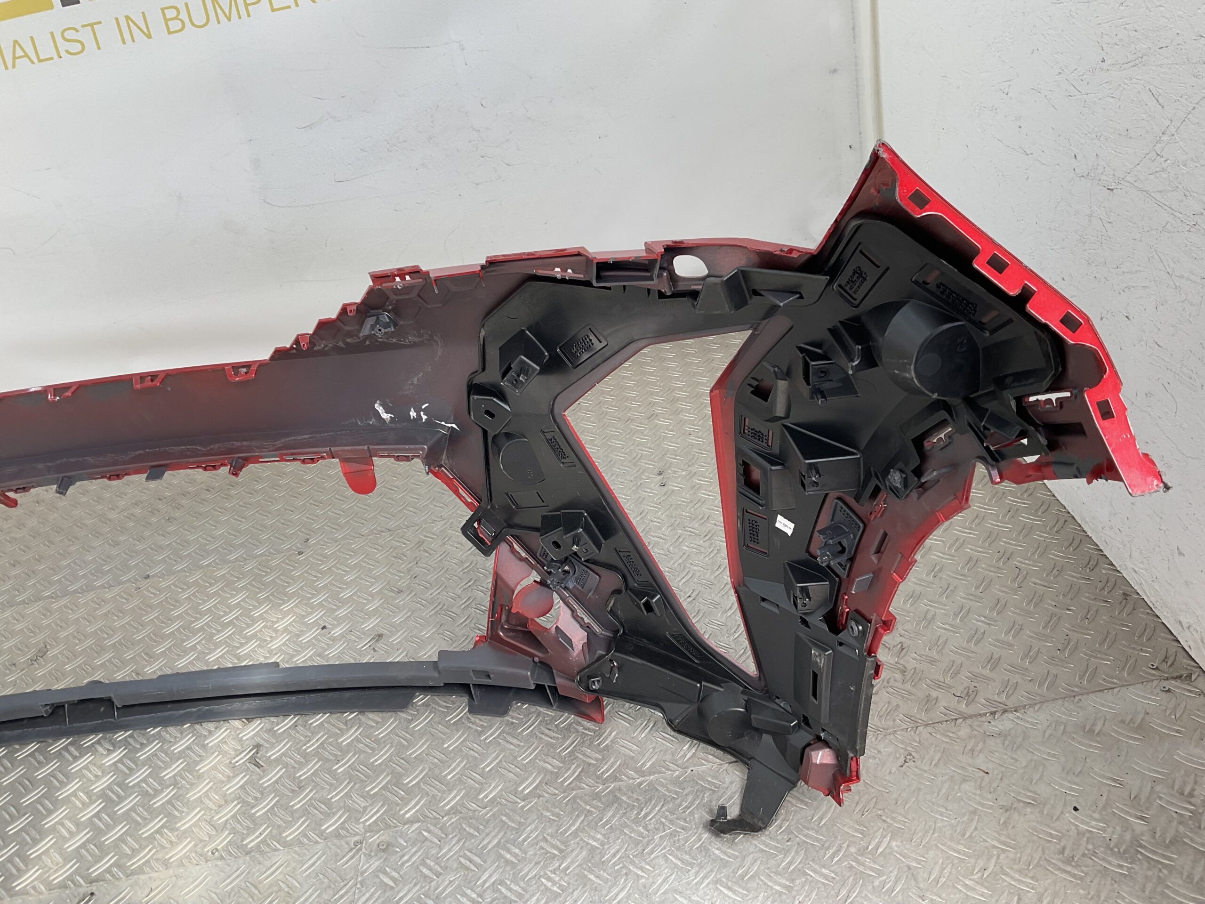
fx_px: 1010
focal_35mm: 29
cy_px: 452
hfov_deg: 61.7
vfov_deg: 48.2
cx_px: 602
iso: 16
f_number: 1.8
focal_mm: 3
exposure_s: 1/159
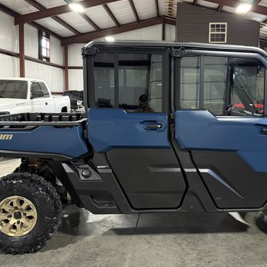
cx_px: 161
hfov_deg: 45.8
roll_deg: +1.8
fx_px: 314
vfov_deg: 46.0
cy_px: 118
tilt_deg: -2.8
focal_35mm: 36
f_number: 1.78
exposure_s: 1/60
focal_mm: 6.76
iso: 640
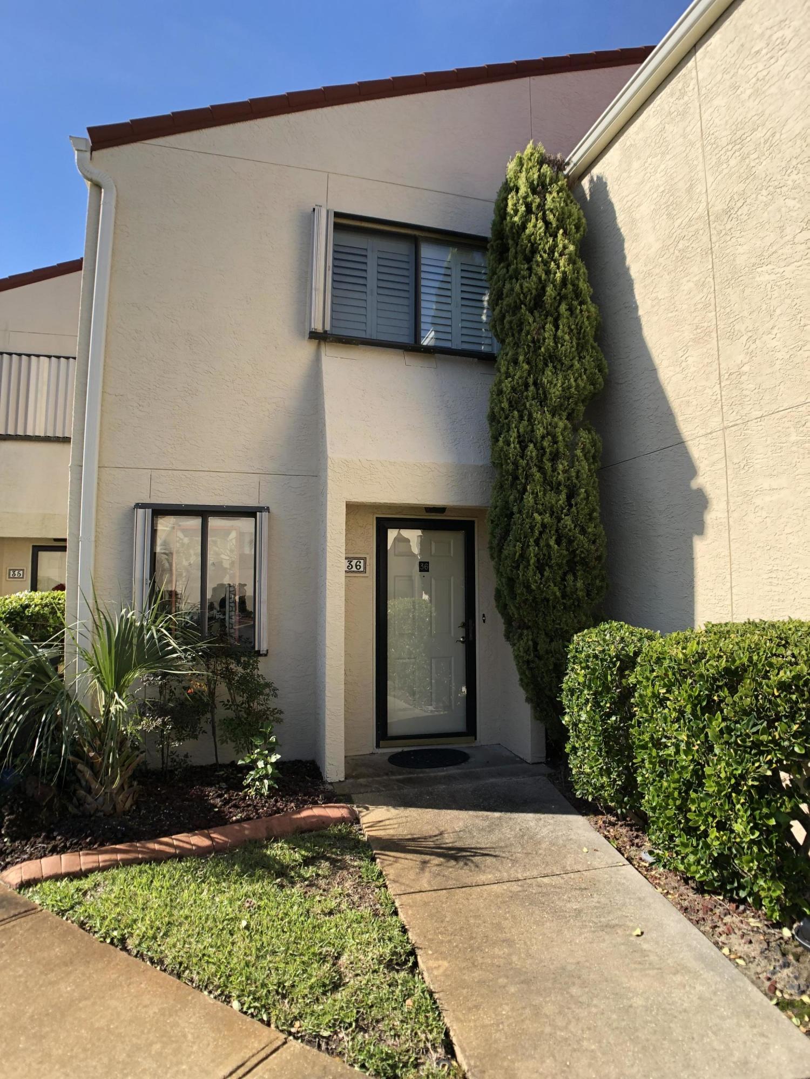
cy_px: 540
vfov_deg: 63.4
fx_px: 874
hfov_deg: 49.7
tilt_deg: +4.0
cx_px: 405
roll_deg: -0.7
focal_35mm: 28
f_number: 1.8
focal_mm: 3.99
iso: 20
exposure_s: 1/917
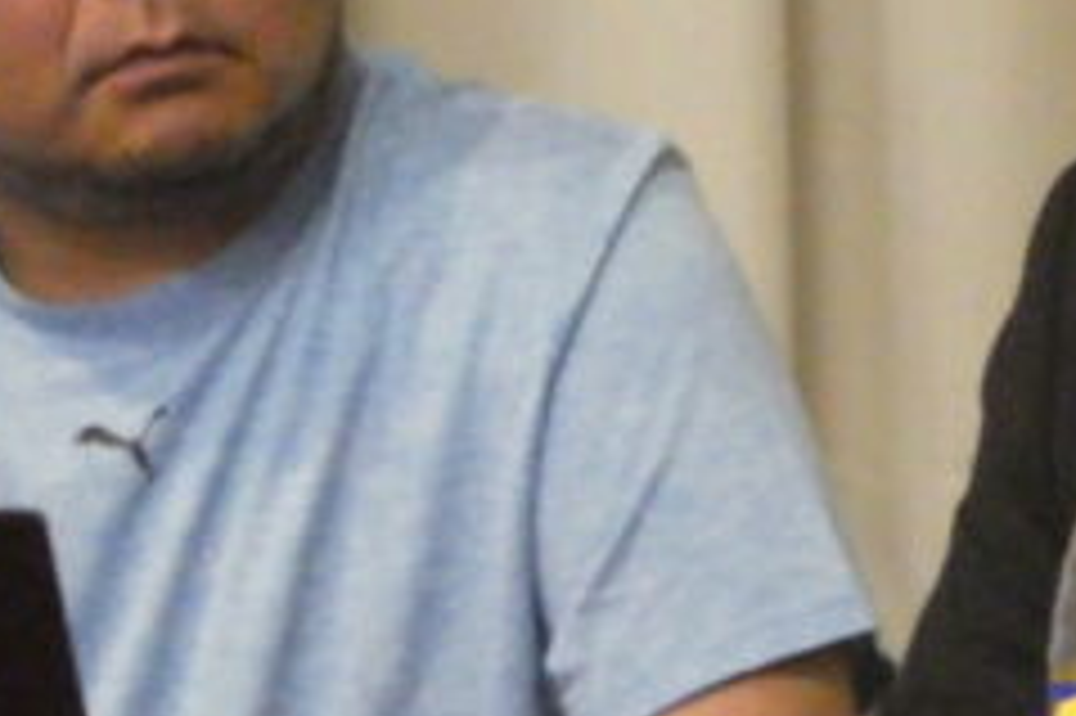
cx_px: 1254
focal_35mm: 474
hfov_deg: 4.3
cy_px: 462
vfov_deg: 2.9
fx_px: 14157
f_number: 5.5
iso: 3200
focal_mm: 28.7
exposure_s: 1/80
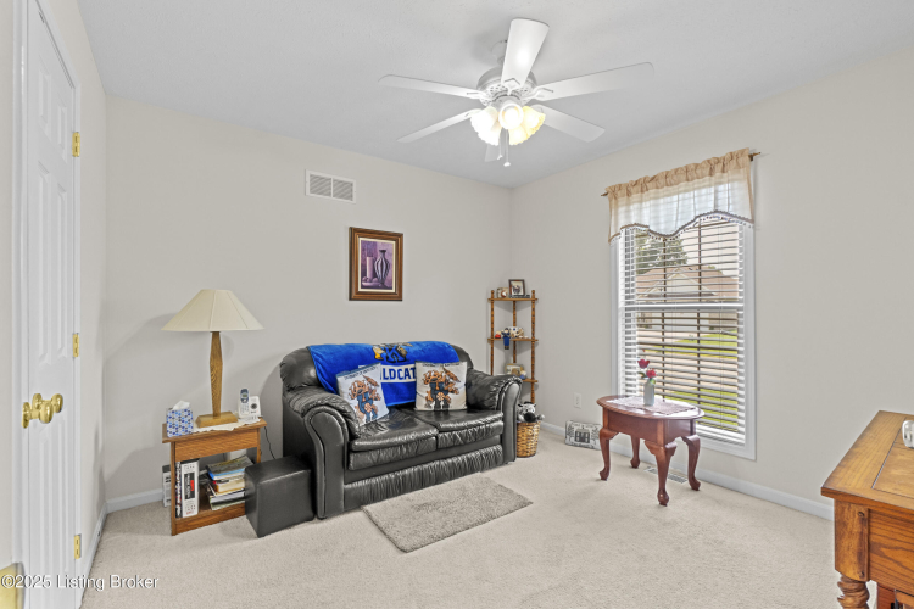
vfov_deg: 77.3
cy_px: 304
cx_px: 457
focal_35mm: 15
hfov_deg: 100.4
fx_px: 381
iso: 400
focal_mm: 10
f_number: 10
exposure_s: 1/5
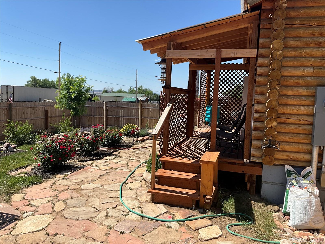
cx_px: 162
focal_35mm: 29
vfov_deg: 48.2
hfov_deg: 61.7
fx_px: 272
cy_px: 122
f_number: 1.8
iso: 25
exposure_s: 1/2227
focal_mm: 3
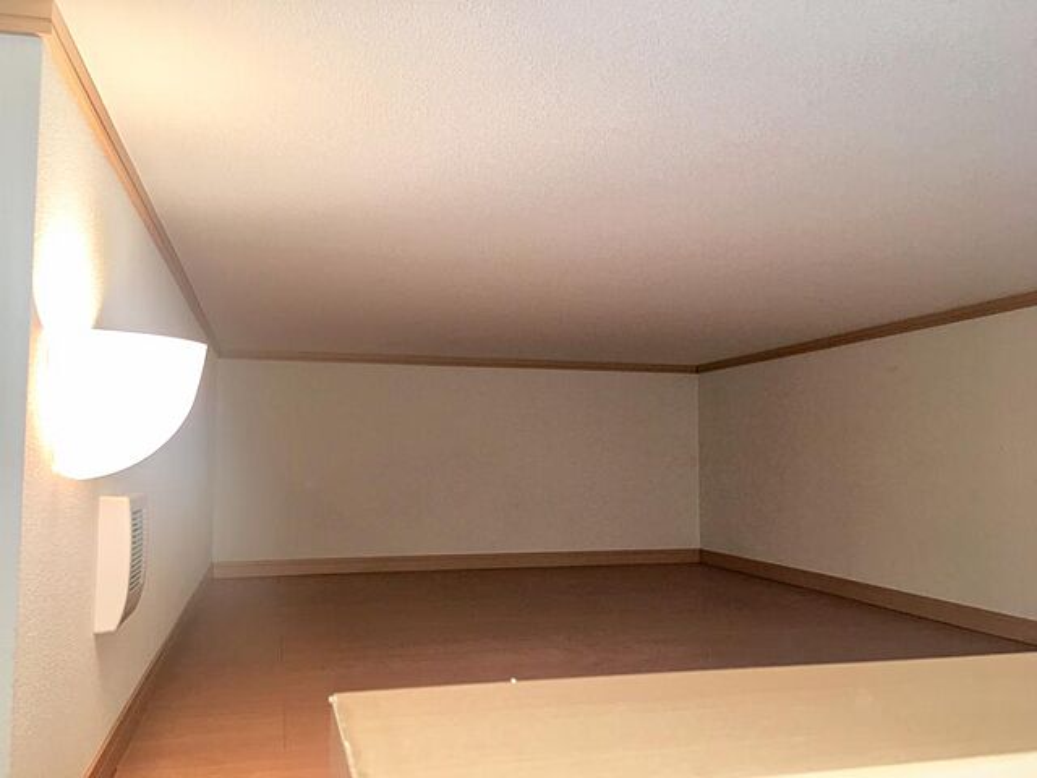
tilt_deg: +4.3
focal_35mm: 29
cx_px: 518
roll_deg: -1.4
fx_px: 869
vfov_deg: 48.2
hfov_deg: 61.7
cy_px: 389
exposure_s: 1/33
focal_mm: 4.15
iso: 40
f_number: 2.2
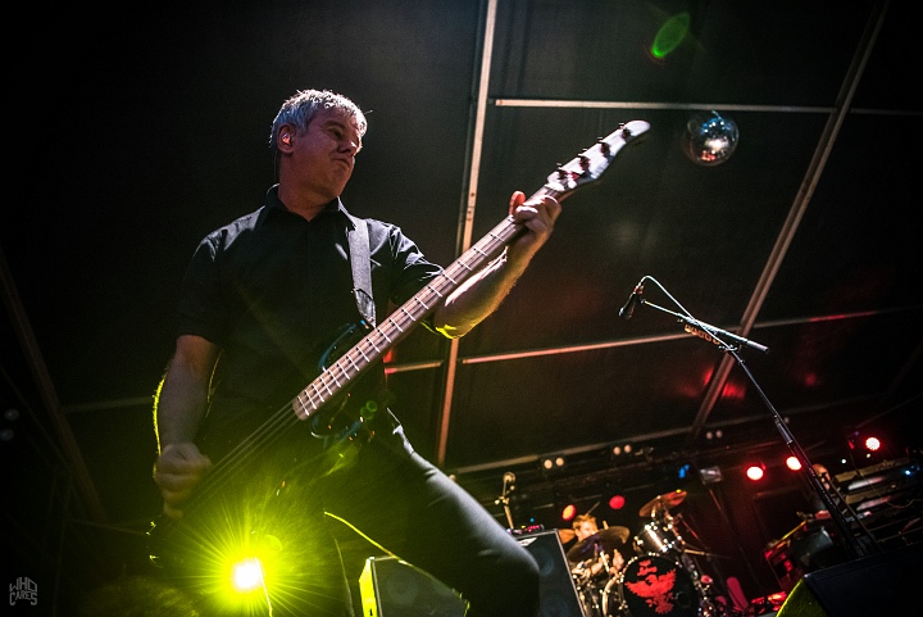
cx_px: 462
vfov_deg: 53.2
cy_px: 308
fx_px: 616
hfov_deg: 73.7
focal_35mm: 24
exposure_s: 1/80
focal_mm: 24
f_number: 2.8
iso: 4000
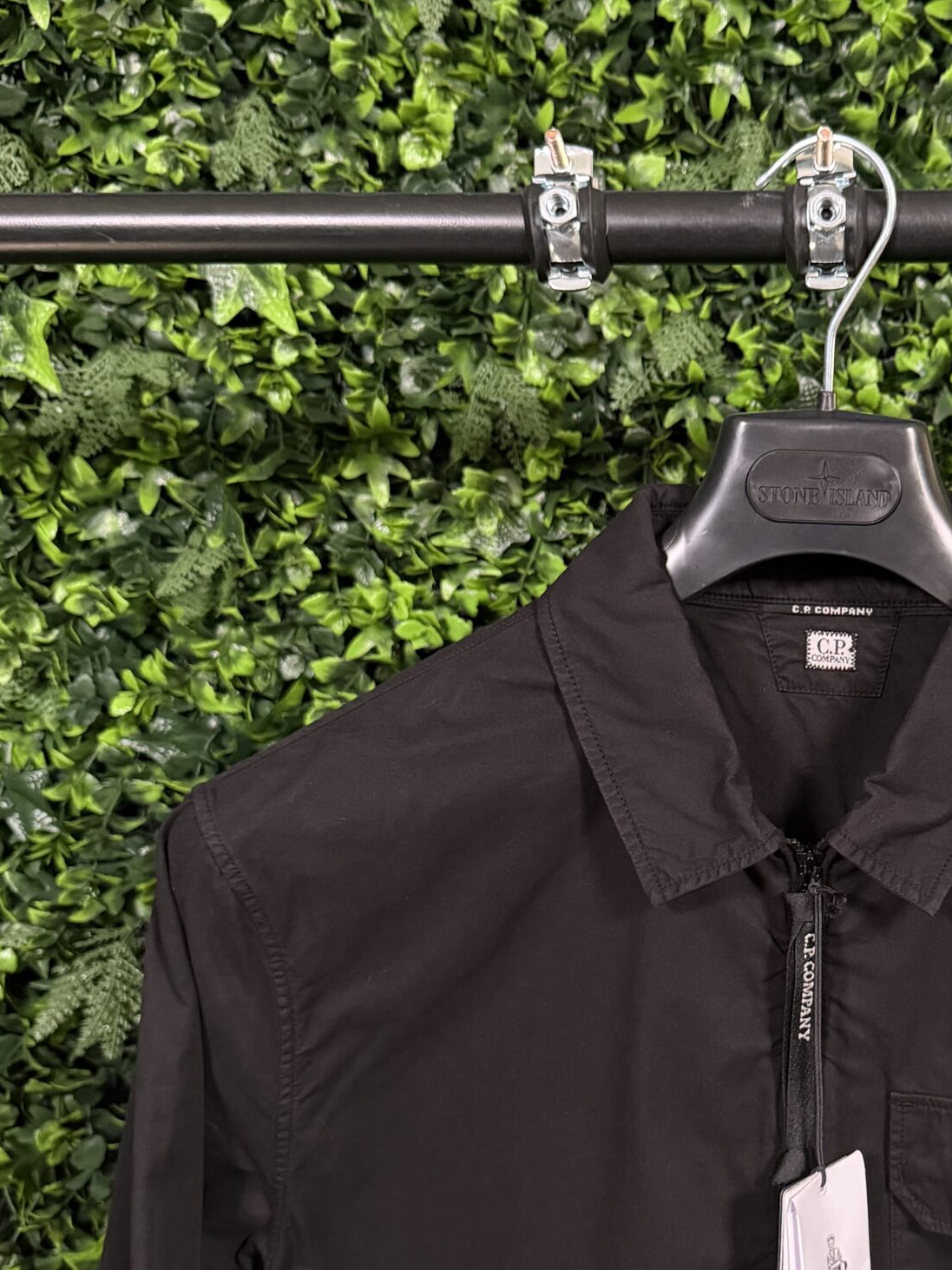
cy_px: 721
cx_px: 817
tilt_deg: -4.7
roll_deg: -0.2
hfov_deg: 32.9
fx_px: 1540
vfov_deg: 44.7
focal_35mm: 42
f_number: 1.78
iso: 800
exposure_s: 1/33
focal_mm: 6.76
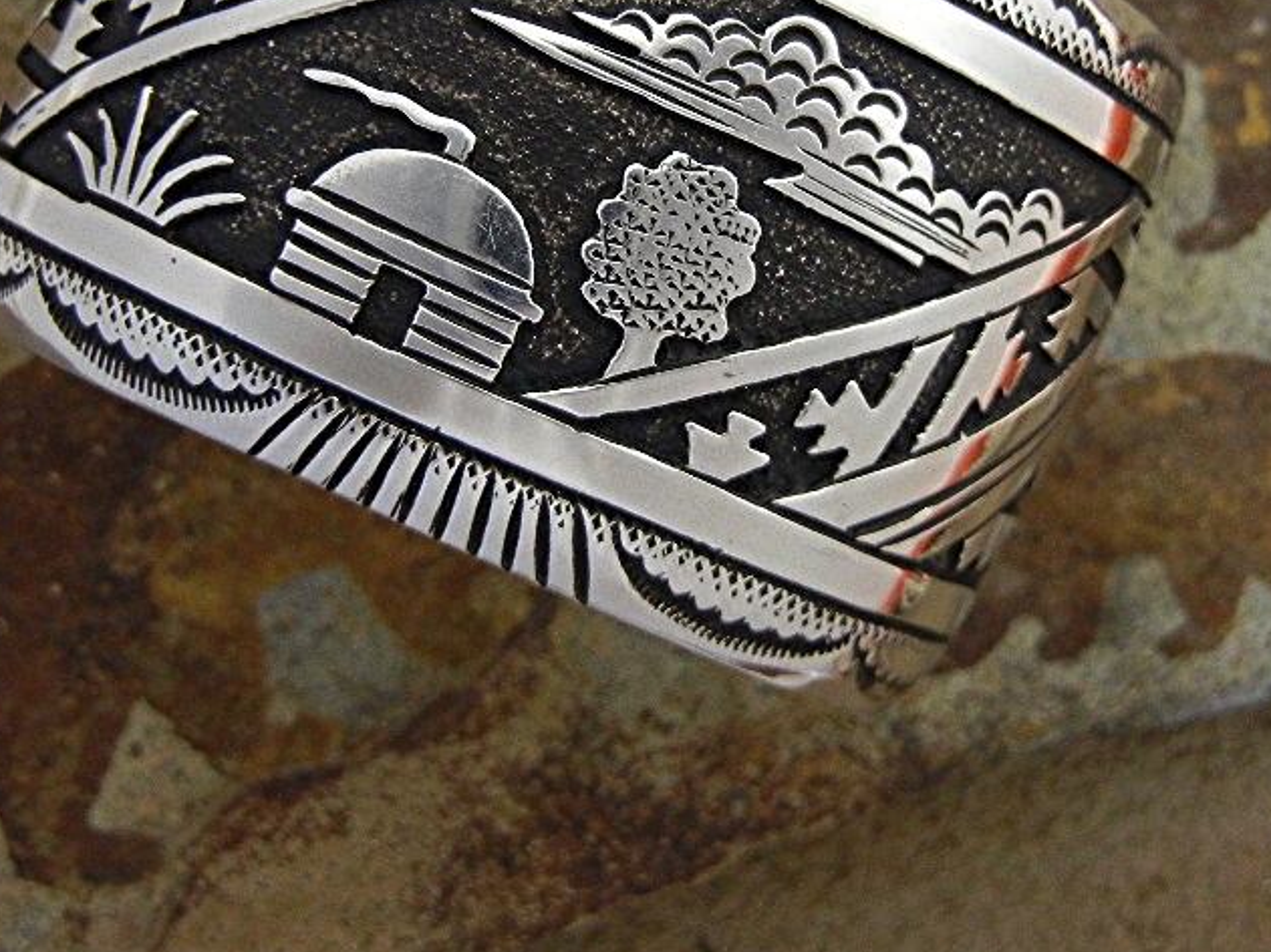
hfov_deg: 26.7
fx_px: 2680
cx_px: 679
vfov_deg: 20.0
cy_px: 197
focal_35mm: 73
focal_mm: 8.1
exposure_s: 1/2.4
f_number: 3.8
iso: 200
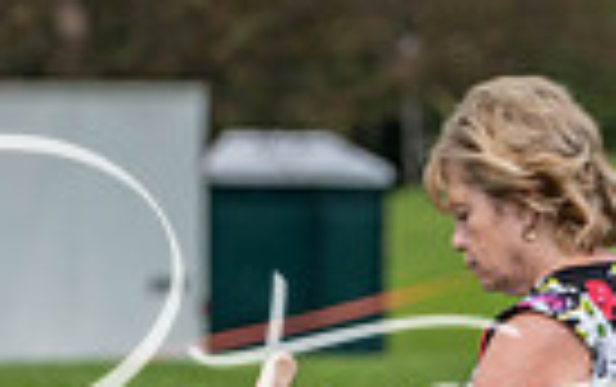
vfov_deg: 1.8
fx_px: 12220
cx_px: -76
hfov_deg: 2.9
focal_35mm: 727
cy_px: 740
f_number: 5.6
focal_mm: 169
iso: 320
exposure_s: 1/800
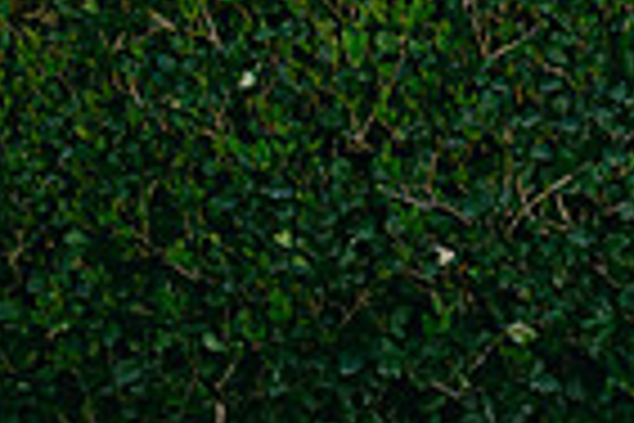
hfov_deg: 12.7
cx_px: 1219
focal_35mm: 144
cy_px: -101
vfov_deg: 9.4
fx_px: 2536
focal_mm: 35
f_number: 2
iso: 400
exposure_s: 1/8000
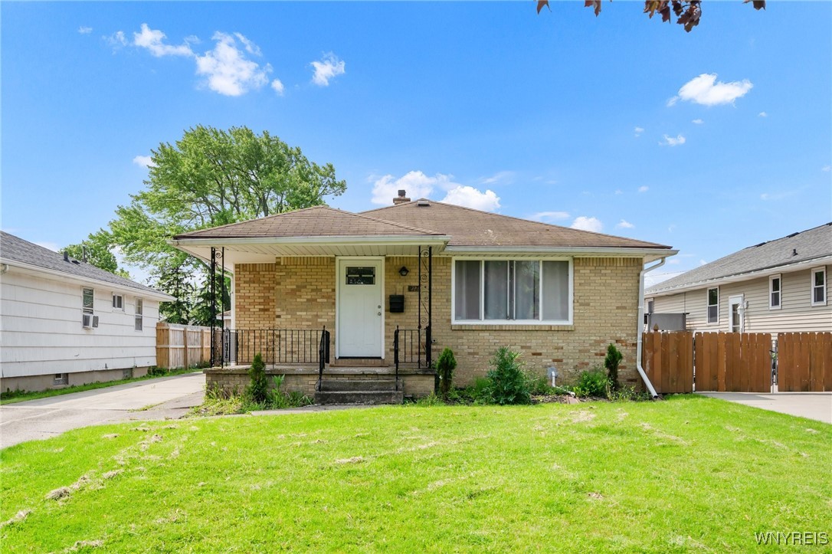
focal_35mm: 30
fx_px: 693
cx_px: 416
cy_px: 277
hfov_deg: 62.0
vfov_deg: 43.6
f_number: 6.3
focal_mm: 30
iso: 400
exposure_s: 1/2500
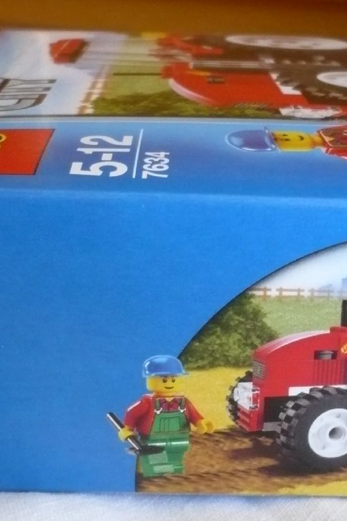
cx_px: 208
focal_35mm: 74
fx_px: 1071
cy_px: 336
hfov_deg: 18.4
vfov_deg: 27.2
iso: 320
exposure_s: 1/60
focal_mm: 5.8
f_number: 2.8
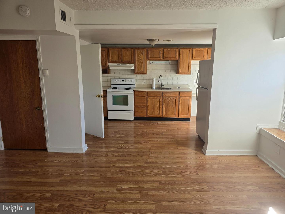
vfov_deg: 58.9
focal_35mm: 23
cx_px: 142
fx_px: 189
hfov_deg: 73.9
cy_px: 107
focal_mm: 6.3
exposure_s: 1/180
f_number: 1.7
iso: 40
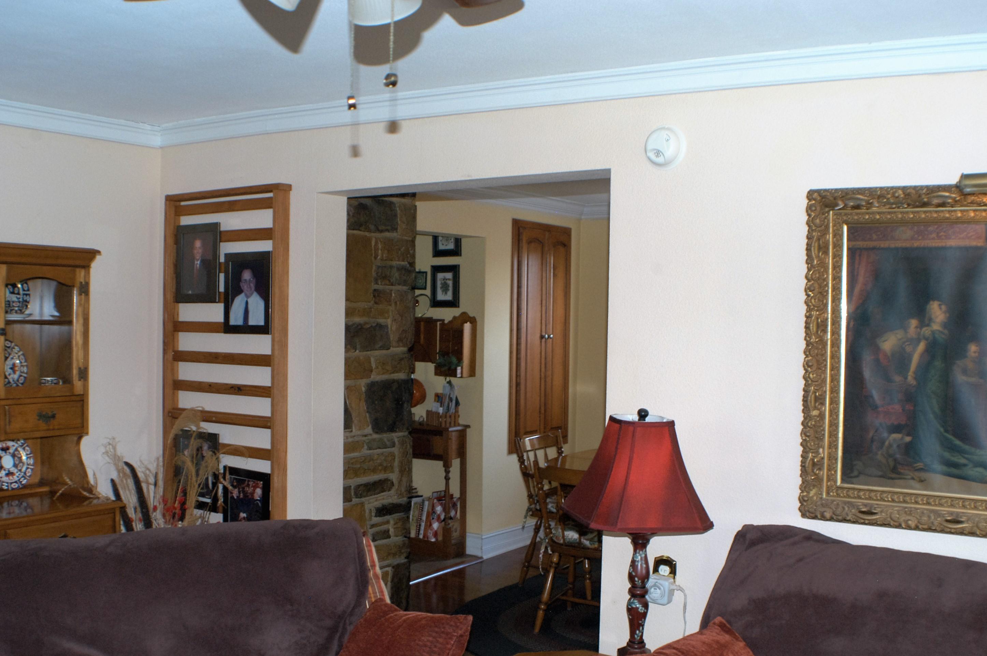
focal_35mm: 46
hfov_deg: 42.4
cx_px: 494
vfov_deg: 28.9
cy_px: 328
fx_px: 1274
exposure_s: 1/60
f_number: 4.5
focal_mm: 31
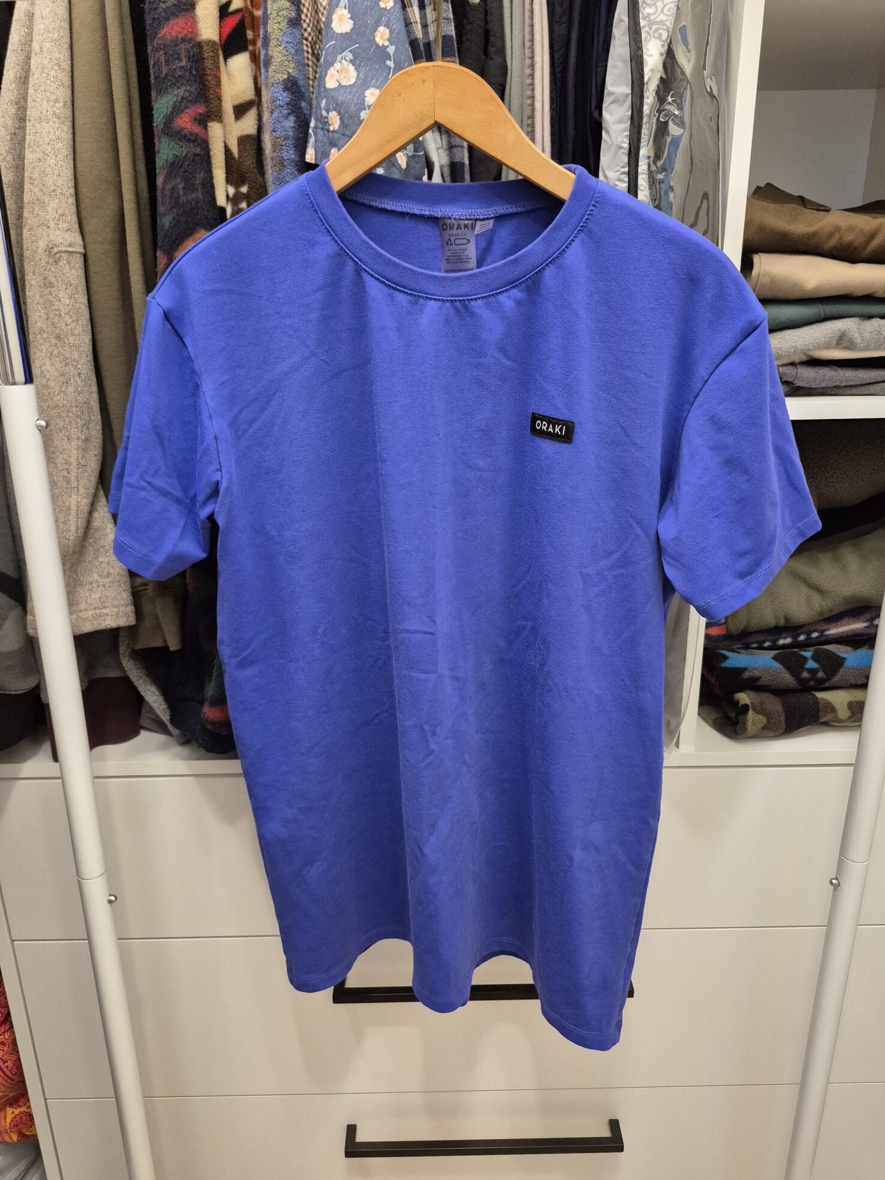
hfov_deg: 56.8
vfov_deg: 71.6
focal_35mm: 24
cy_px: 604
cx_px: 452
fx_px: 818
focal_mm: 5.4
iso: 800
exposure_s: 1/120
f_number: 1.8
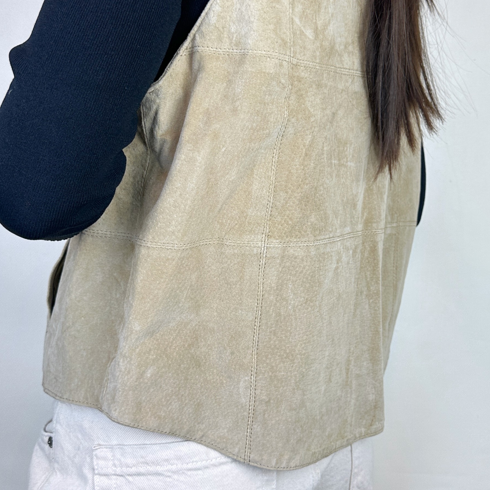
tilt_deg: -6.3
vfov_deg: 48.4
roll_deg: -0.9
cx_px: 231
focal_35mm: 33
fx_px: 528
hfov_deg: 49.7
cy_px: 142
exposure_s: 1/252
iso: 80
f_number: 1.78
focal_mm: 6.86
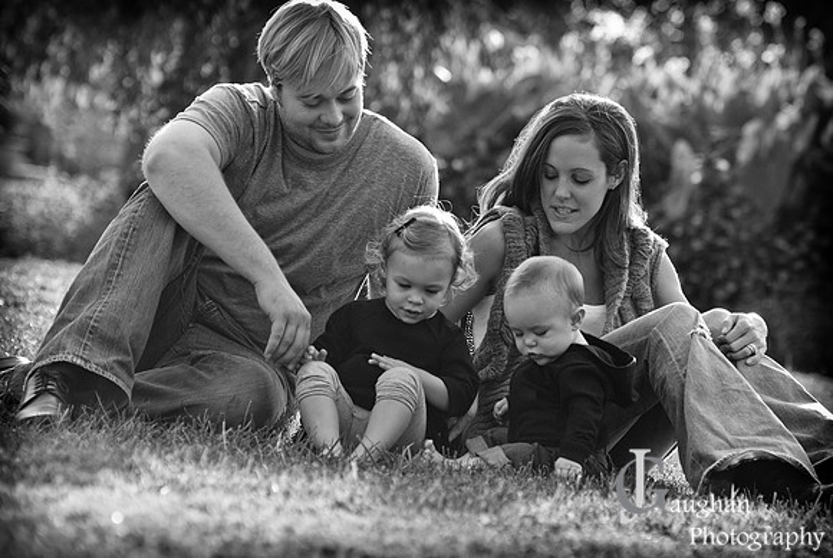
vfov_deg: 9.4
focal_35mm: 147
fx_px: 3405
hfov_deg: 13.9
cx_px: 416
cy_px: 279
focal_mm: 98
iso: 250
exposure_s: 1/800
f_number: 2.8
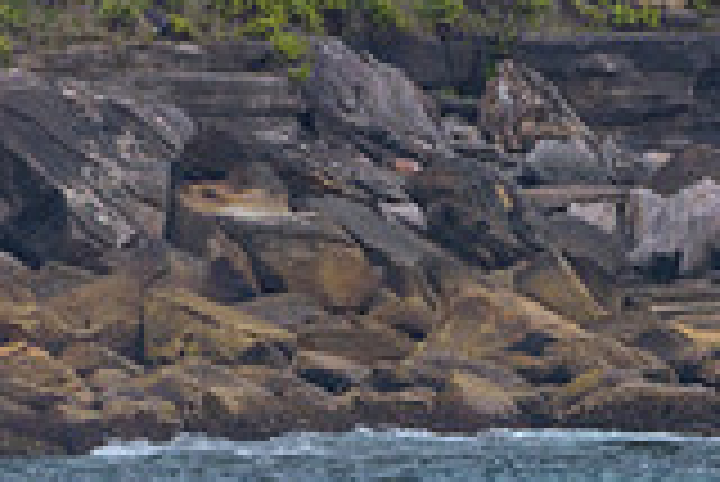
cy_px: 641
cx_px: 226
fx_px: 44559
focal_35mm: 2226
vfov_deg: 0.6
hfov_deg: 0.9
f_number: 5.6
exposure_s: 1/2000
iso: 320
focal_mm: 500
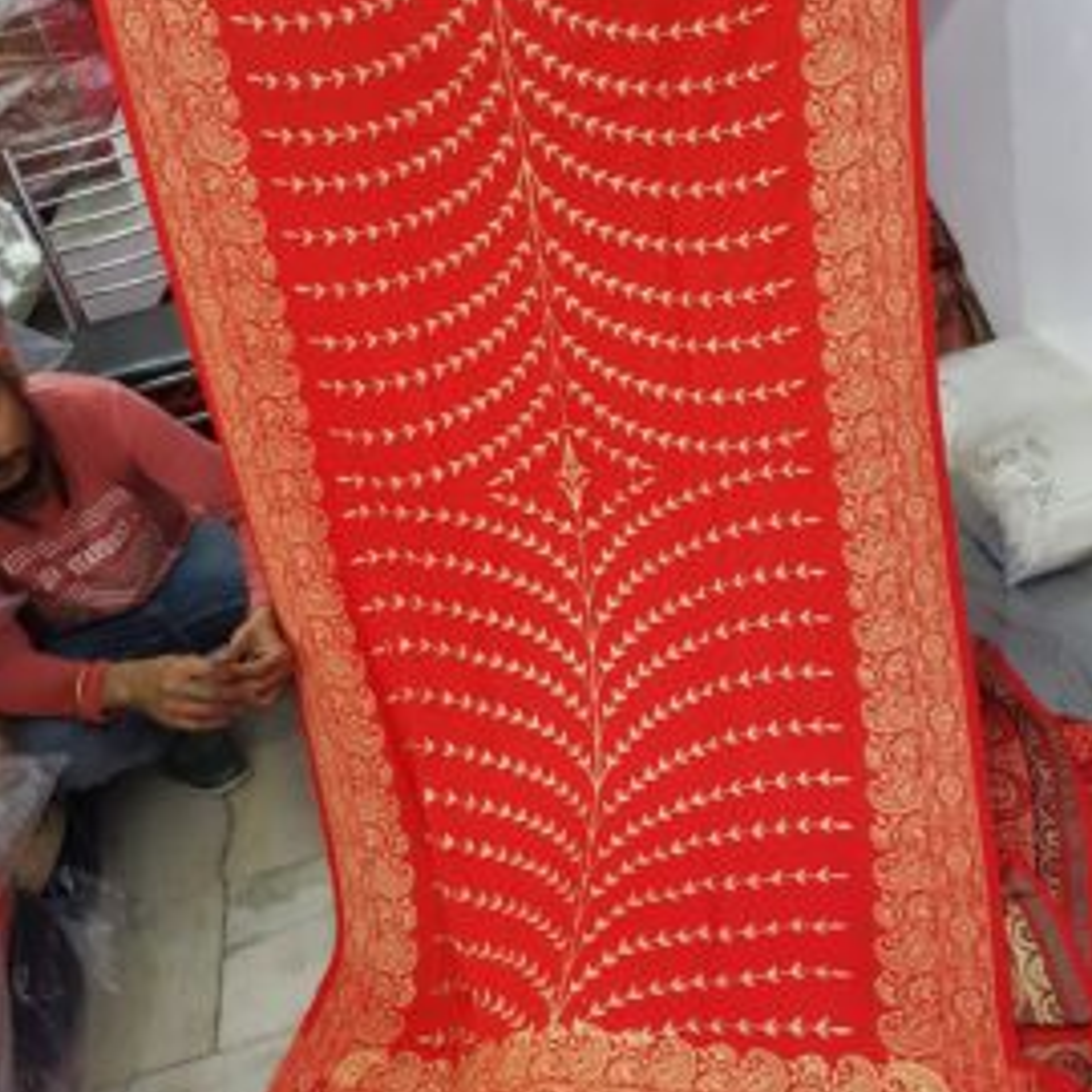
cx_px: 603
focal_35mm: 34
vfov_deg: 48.4
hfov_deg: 48.4
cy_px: 510
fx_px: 1213
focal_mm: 4.2
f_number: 1.7
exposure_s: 1/20
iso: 200
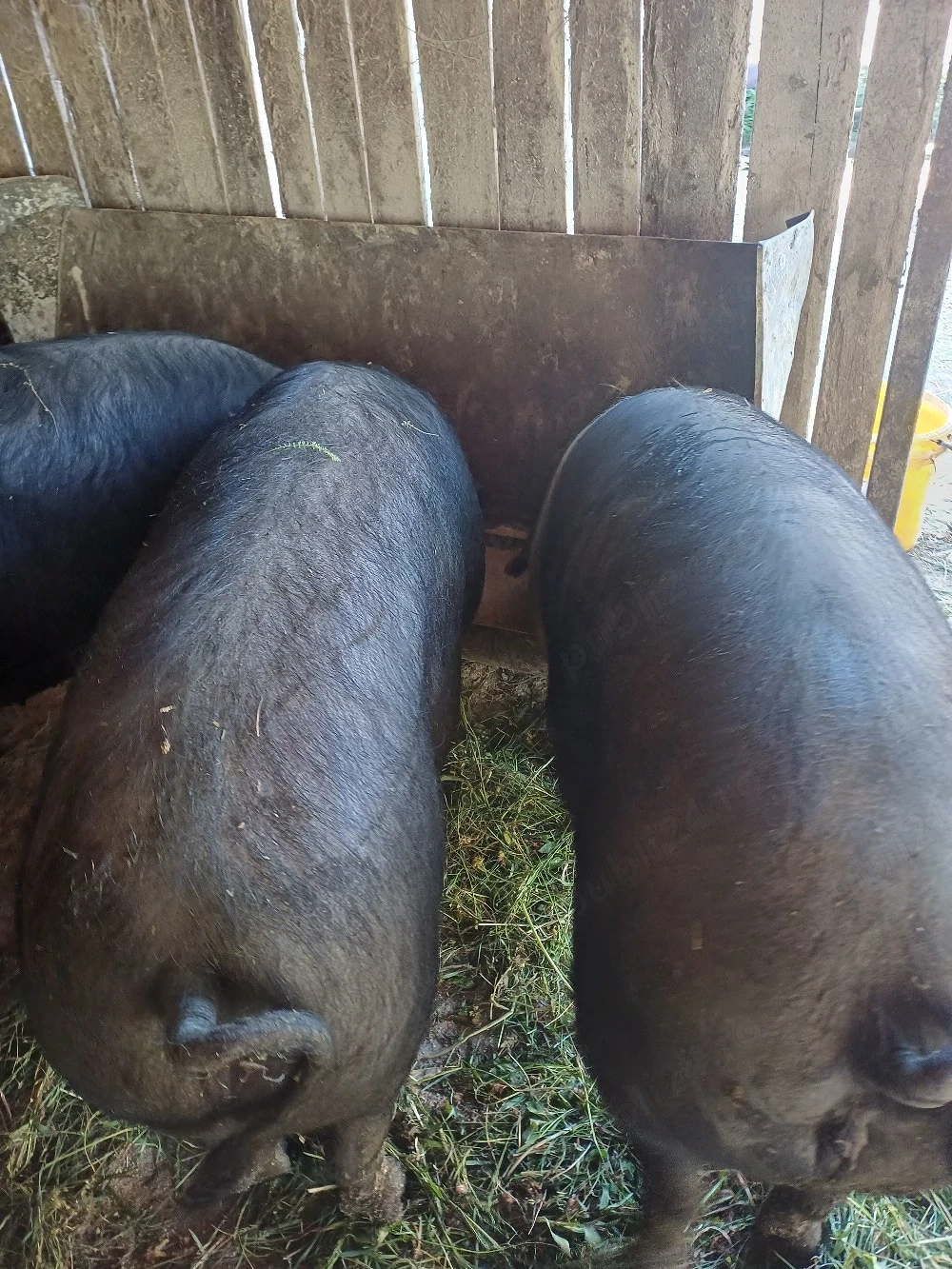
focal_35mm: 25
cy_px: 634
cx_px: 476
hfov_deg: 54.9
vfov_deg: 69.4
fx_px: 917
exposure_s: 1/50
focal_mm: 4.65
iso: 250
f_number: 1.8
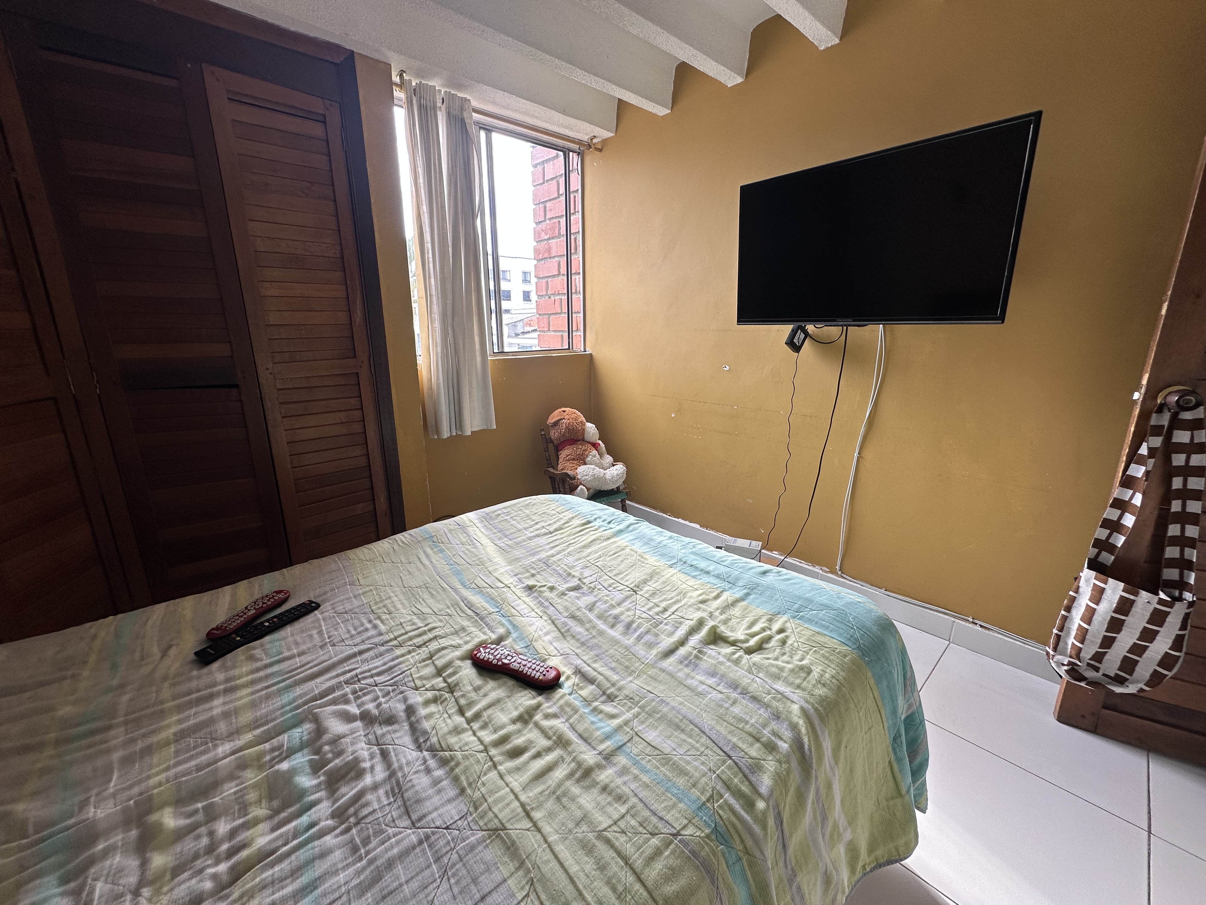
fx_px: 488
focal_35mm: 14
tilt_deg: -13.5
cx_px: 603
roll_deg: -0.7
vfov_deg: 85.7
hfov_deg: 102.1
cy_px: 452
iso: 50
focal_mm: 2.22
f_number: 2.2
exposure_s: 1/99
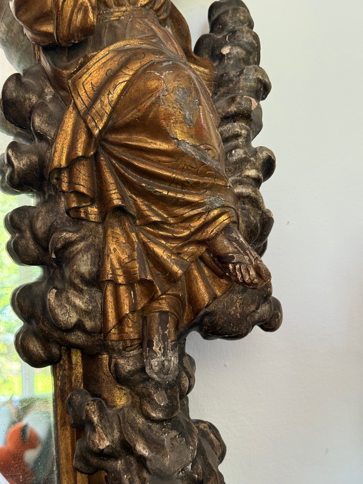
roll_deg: -1.6
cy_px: 242
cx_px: 182
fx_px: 671
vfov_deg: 39.7
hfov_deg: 30.3
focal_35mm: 48
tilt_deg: -2.5
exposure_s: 1/60
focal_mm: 6.76
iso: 250
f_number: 1.78
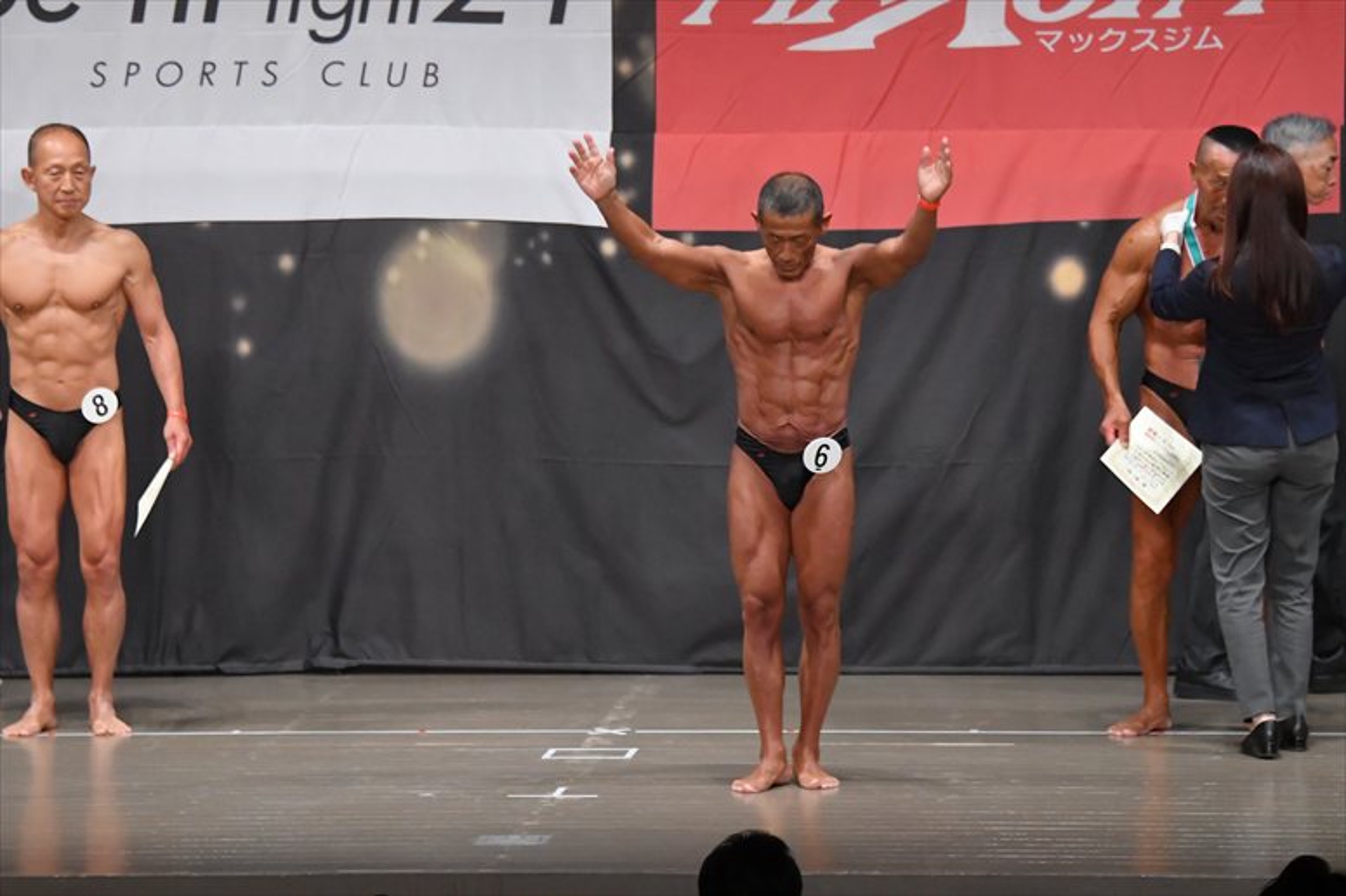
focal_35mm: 187
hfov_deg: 11.0
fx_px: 6988
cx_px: 673
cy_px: 448
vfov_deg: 7.3
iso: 5000
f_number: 5.6
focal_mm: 125
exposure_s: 1/400
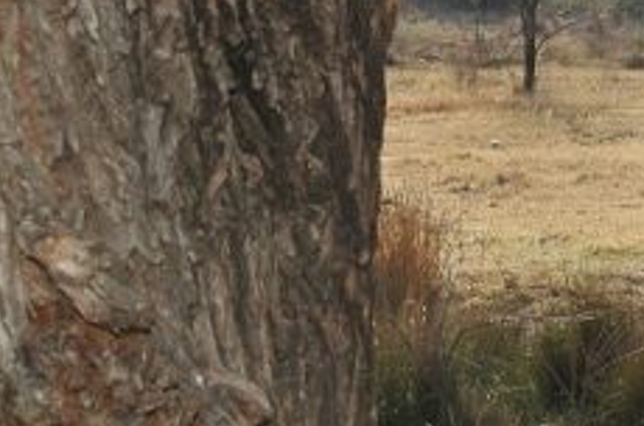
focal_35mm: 176
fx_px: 3134
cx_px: 1025
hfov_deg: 11.2
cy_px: 497
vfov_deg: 7.7
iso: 400
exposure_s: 1/400
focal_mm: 35
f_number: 11
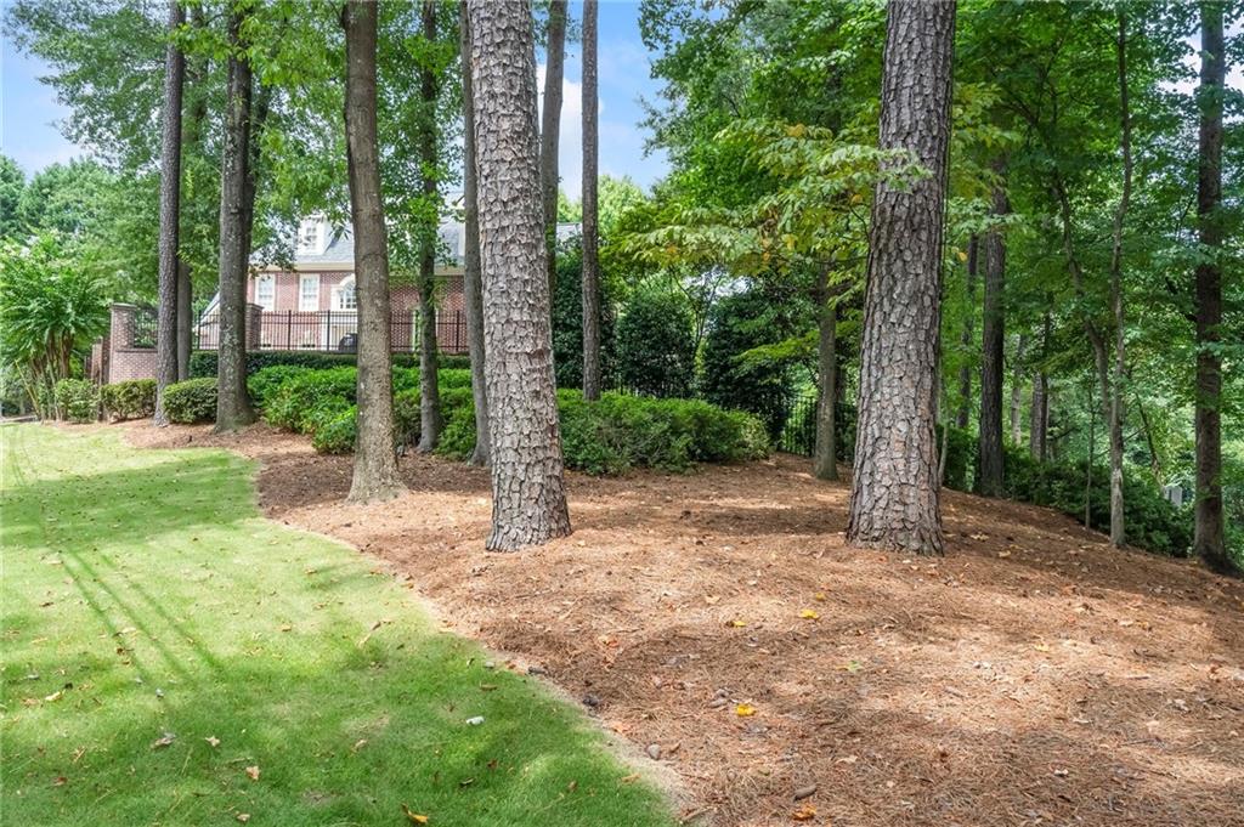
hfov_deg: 62.0
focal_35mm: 30
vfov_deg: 43.5
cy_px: 414
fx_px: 1036
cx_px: 622
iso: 640
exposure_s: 1/125
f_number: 16
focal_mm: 30
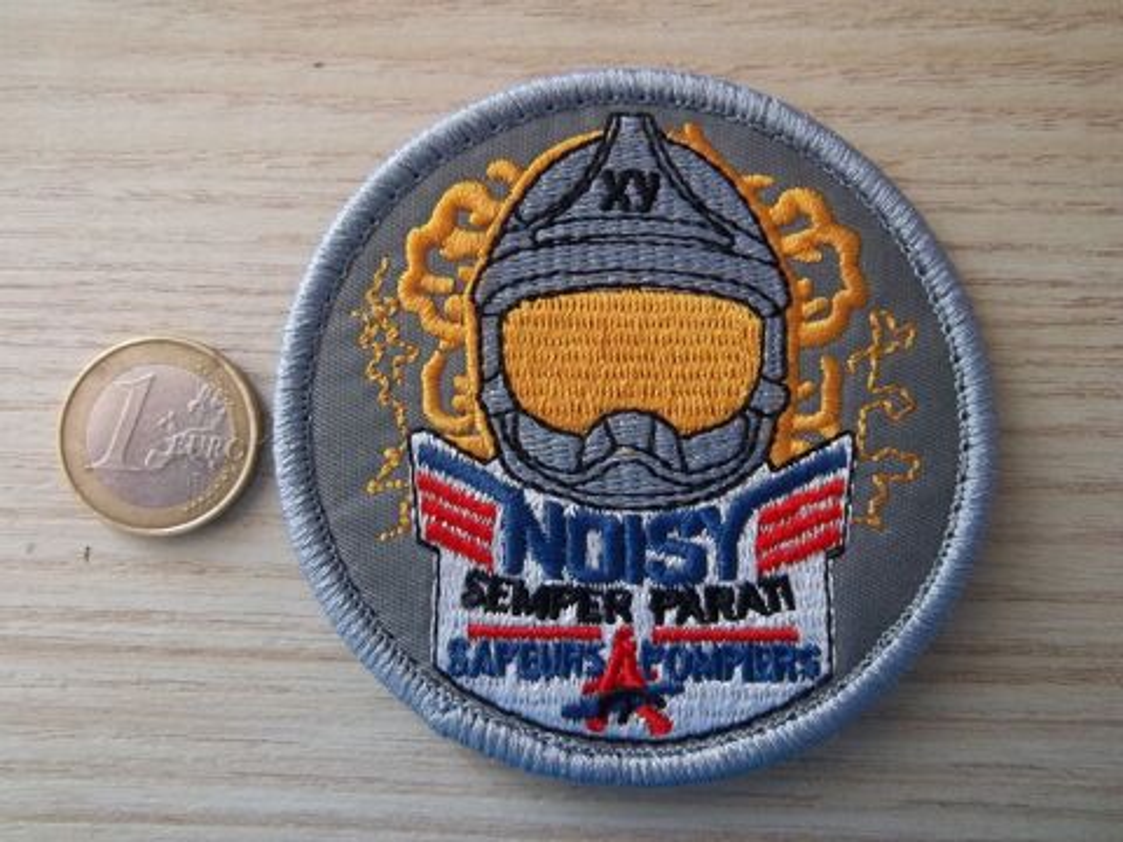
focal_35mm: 28
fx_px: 908
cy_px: 421
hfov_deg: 63.4
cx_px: 562
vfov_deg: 49.7
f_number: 3.5
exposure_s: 1/30
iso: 138
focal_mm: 5.05
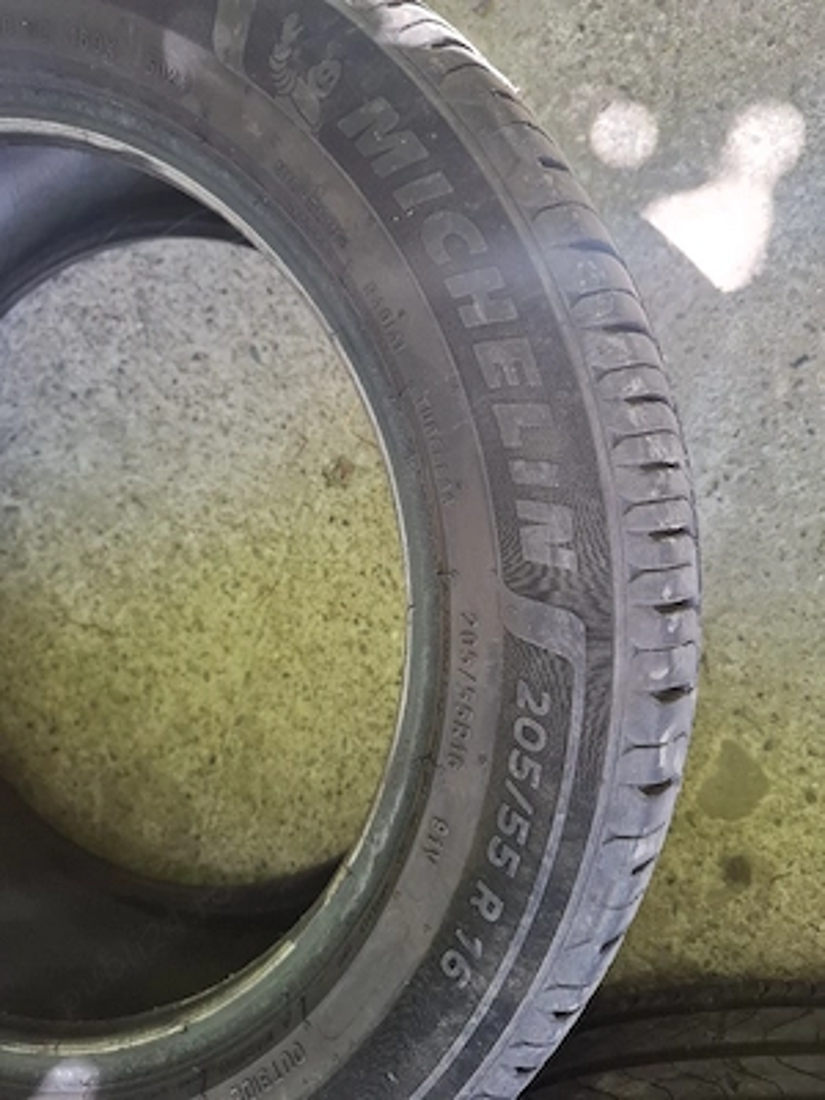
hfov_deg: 58.9
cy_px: 550
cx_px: 412
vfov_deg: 73.9
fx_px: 731
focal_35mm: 23
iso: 200
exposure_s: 1/100
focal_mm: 5.54
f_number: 1.8
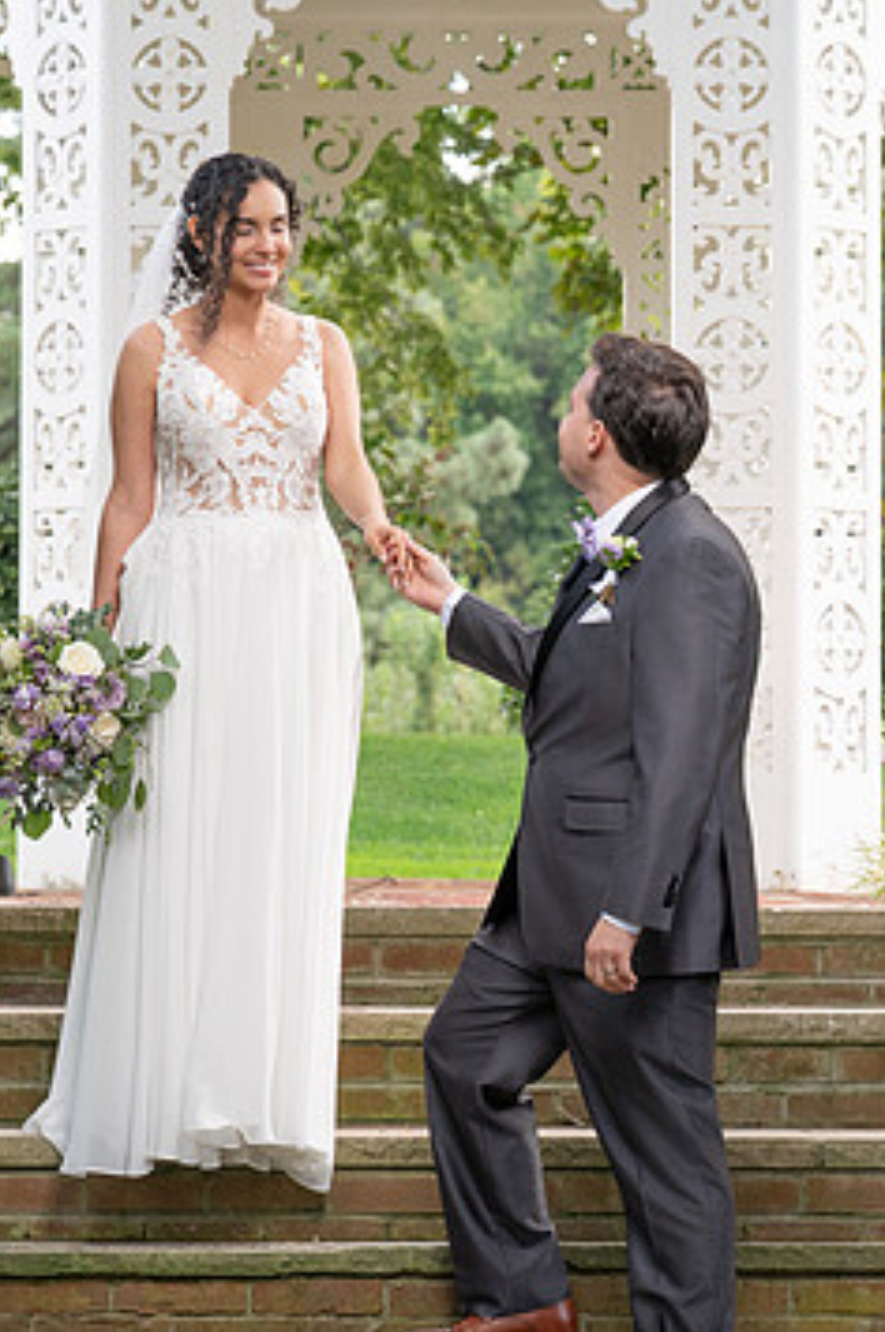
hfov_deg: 11.5
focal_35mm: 119
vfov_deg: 17.2
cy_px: 657
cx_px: 431
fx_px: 4392
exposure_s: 1/200
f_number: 5.6
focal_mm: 93.7
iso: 800
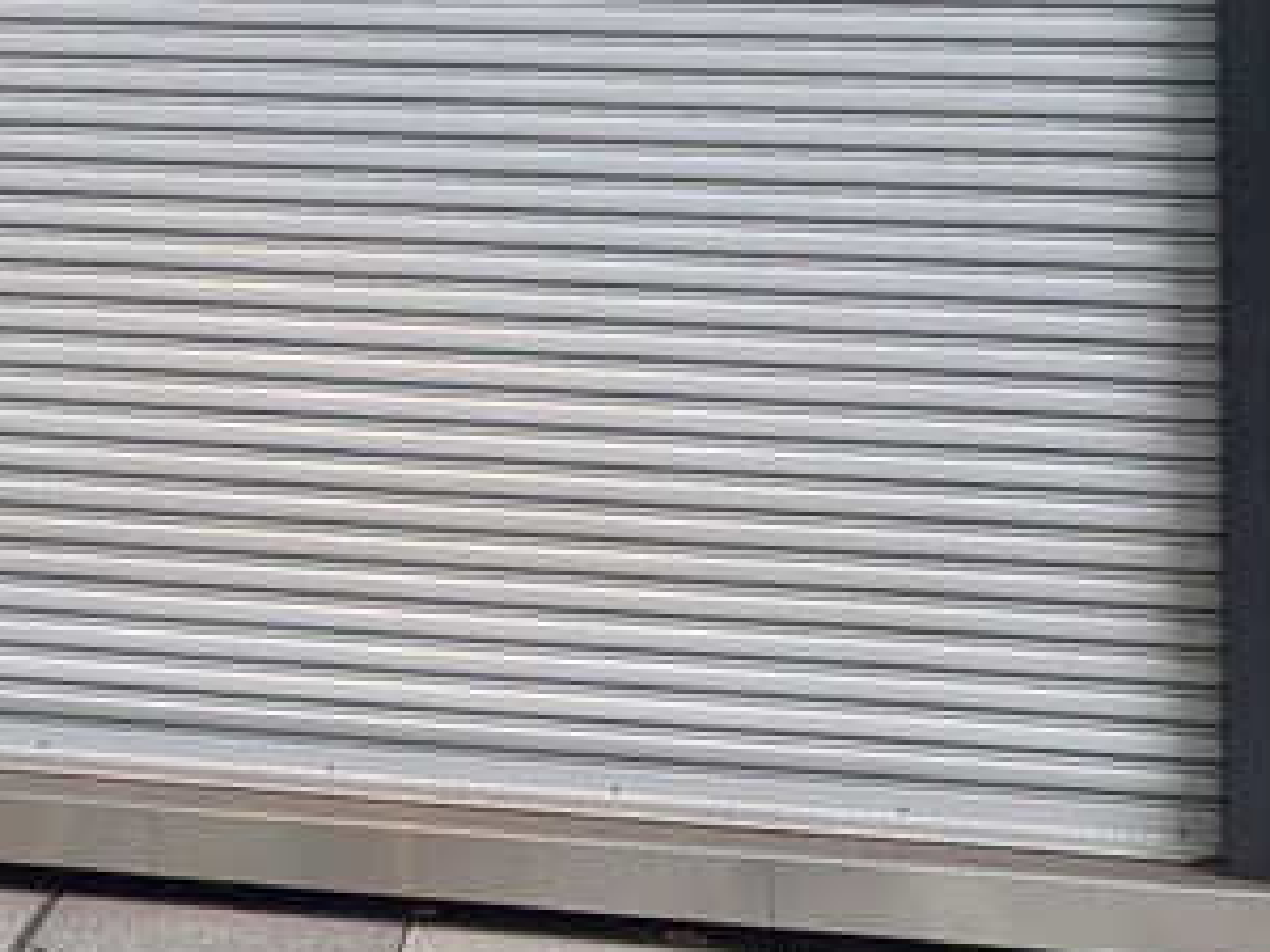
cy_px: -207
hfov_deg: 22.2
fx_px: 3008
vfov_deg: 17.1
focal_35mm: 82
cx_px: -207
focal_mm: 6.9
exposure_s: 1/47.4
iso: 21
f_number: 1.68
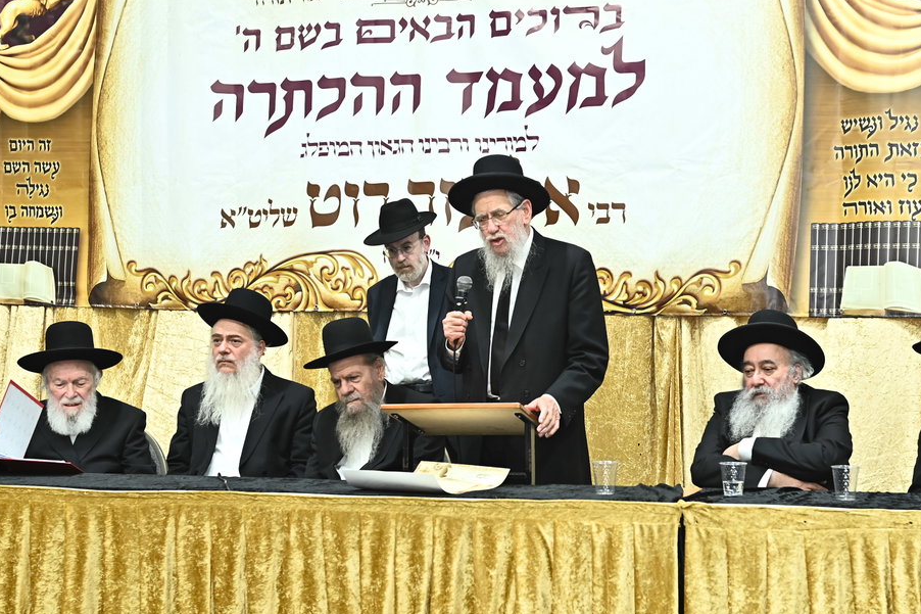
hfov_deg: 33.8
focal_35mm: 59
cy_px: 326
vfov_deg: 23.0
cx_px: 564
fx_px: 1509
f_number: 4
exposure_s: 1/200
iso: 1600
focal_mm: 38
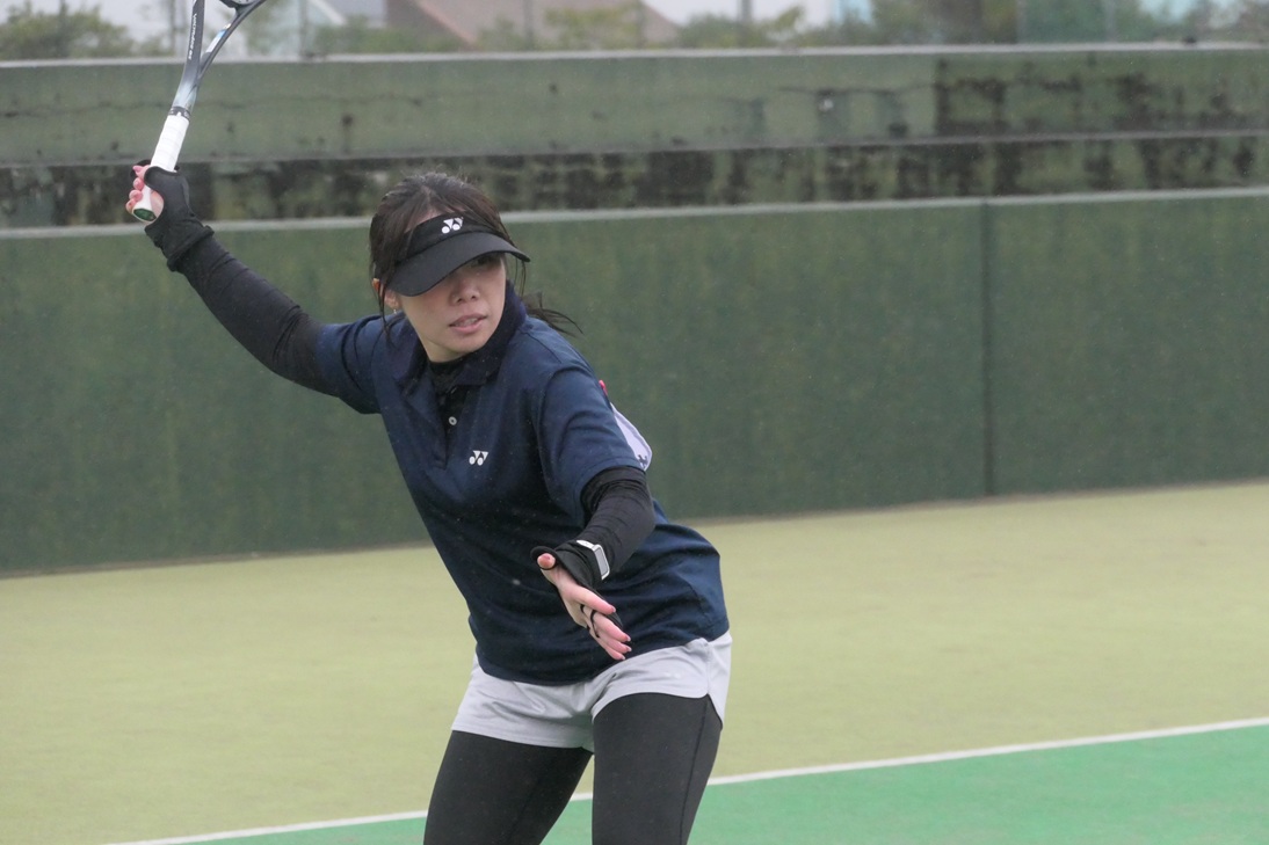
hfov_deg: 10.8
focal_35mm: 191
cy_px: 422
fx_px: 6731
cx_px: 634
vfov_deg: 7.2
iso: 3200
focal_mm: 69.6
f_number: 4
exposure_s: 1/3200
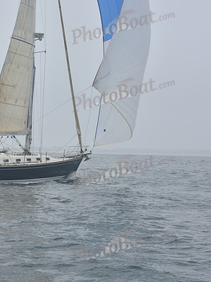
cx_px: 34
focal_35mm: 102
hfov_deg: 14.4
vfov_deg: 19.3
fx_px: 829
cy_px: 142
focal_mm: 70
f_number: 11
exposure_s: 1/800
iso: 250
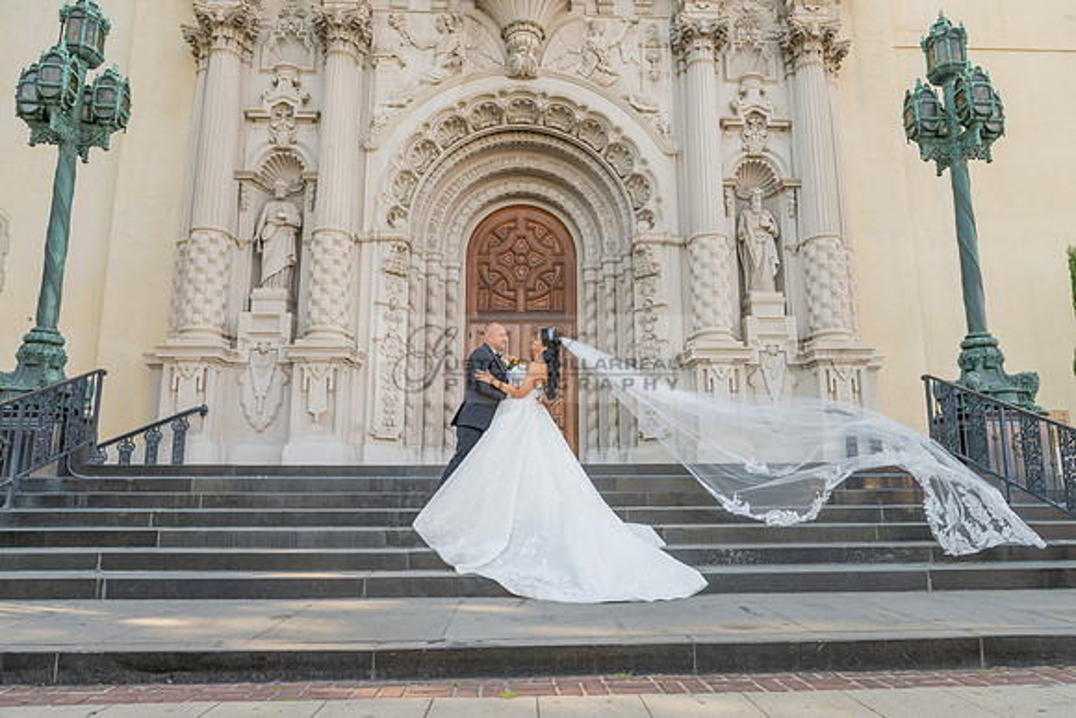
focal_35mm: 25
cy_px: 359
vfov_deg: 51.5
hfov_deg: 71.7
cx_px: 550
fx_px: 745
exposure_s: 1/250
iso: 400
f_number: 5.6
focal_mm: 24
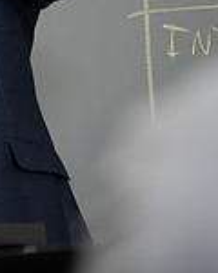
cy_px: -43
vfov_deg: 4.1
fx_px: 3815
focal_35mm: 473
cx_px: -153
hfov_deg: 3.3
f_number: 3.2
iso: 640
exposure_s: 1/200
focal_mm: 130
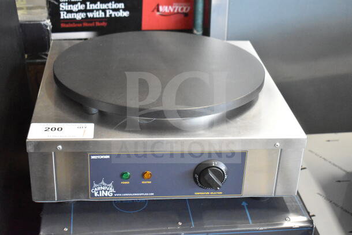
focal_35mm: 57
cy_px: 118
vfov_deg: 23.8
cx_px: 176
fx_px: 557
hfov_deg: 35.0
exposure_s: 1/60
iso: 11400
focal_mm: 38
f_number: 4.8
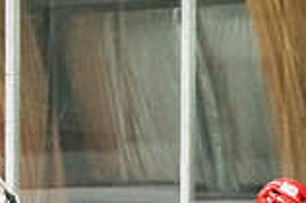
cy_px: 368
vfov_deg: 2.6
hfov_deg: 3.9
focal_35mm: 525
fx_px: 4458
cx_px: 729
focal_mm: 102
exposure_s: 1/800
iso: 4000
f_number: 2.8
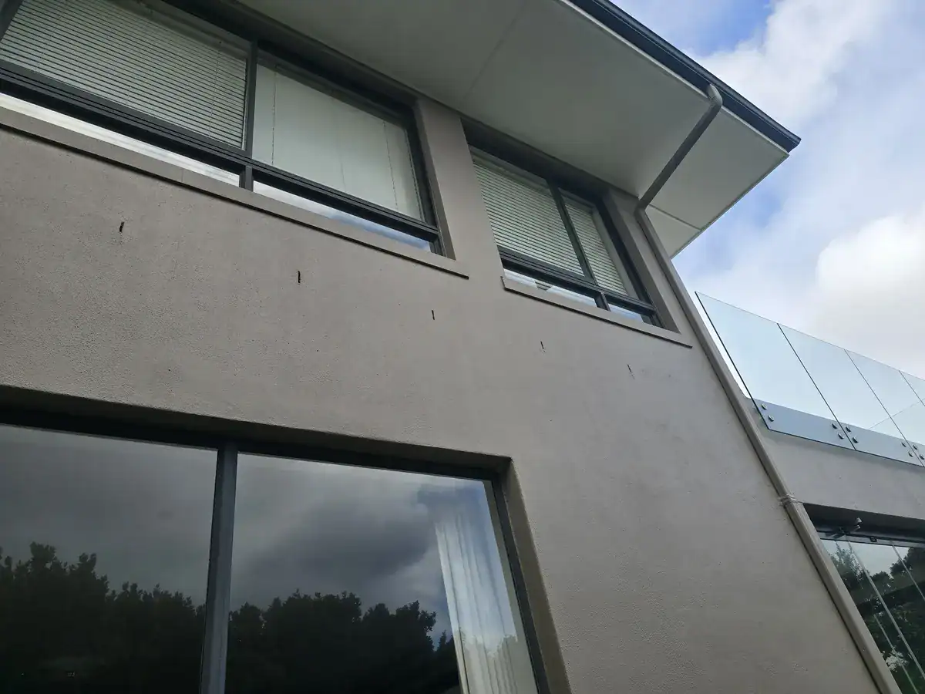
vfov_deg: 58.9
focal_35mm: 23
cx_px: 462
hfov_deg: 73.9
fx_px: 615
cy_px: 347
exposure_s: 1/348
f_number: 1.7
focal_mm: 6.3
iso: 12
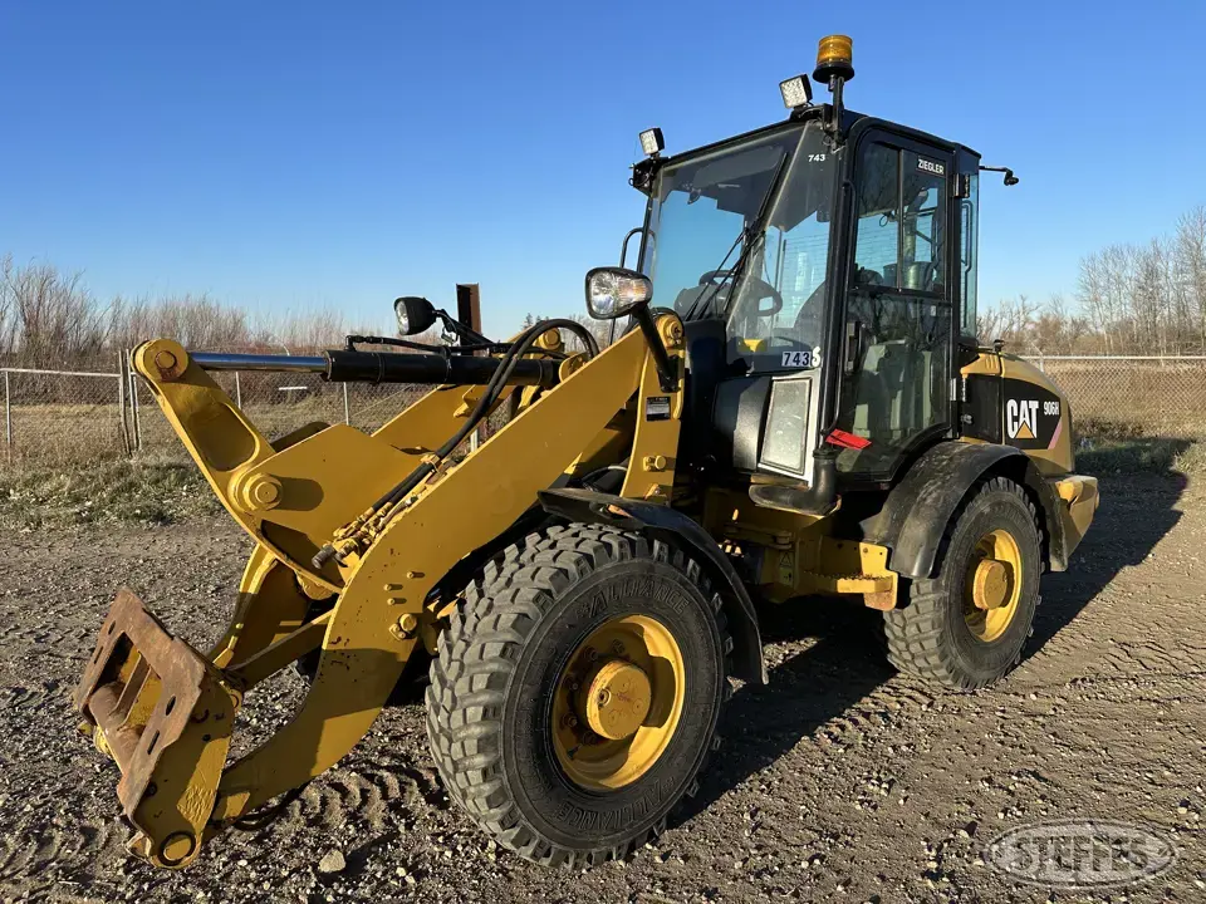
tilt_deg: -7.8
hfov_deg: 71.6
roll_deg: +0.2
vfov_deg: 56.8
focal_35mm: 24
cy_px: 452
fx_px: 836
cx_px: 603
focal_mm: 6.86
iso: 80
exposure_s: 1/2469
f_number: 1.78
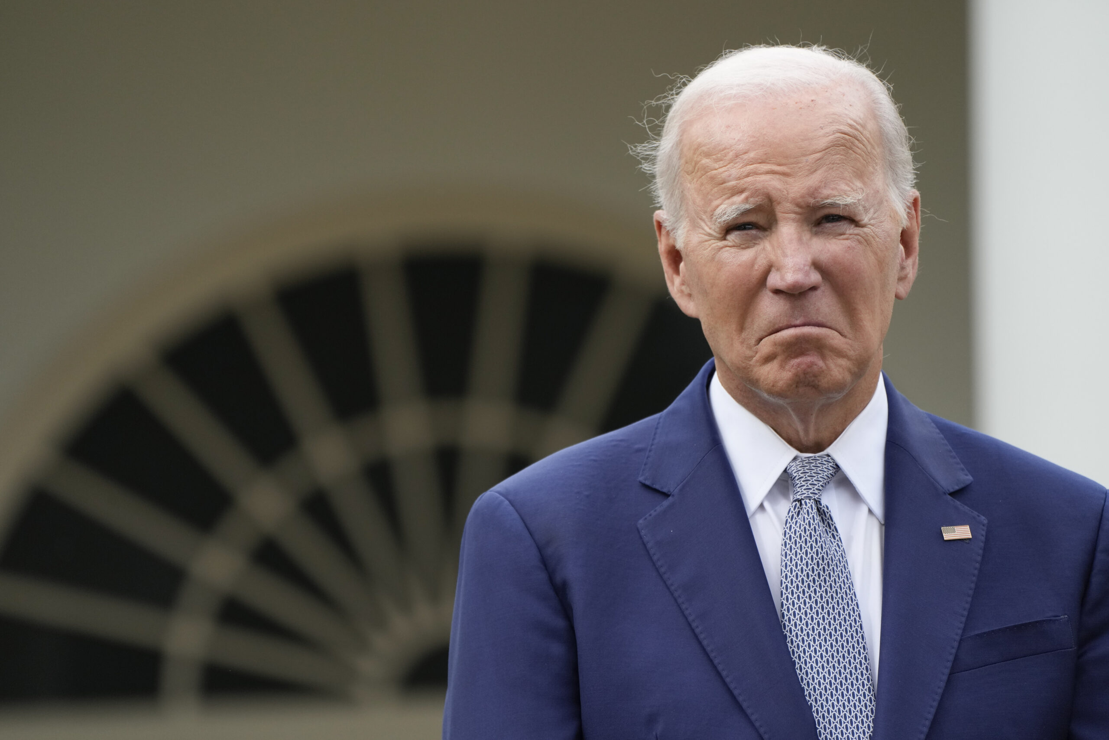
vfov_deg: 3.4
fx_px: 12322
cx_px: 554
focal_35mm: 400
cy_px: 370
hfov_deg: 5.2
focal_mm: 400
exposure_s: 1/1250
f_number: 5.6
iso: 800
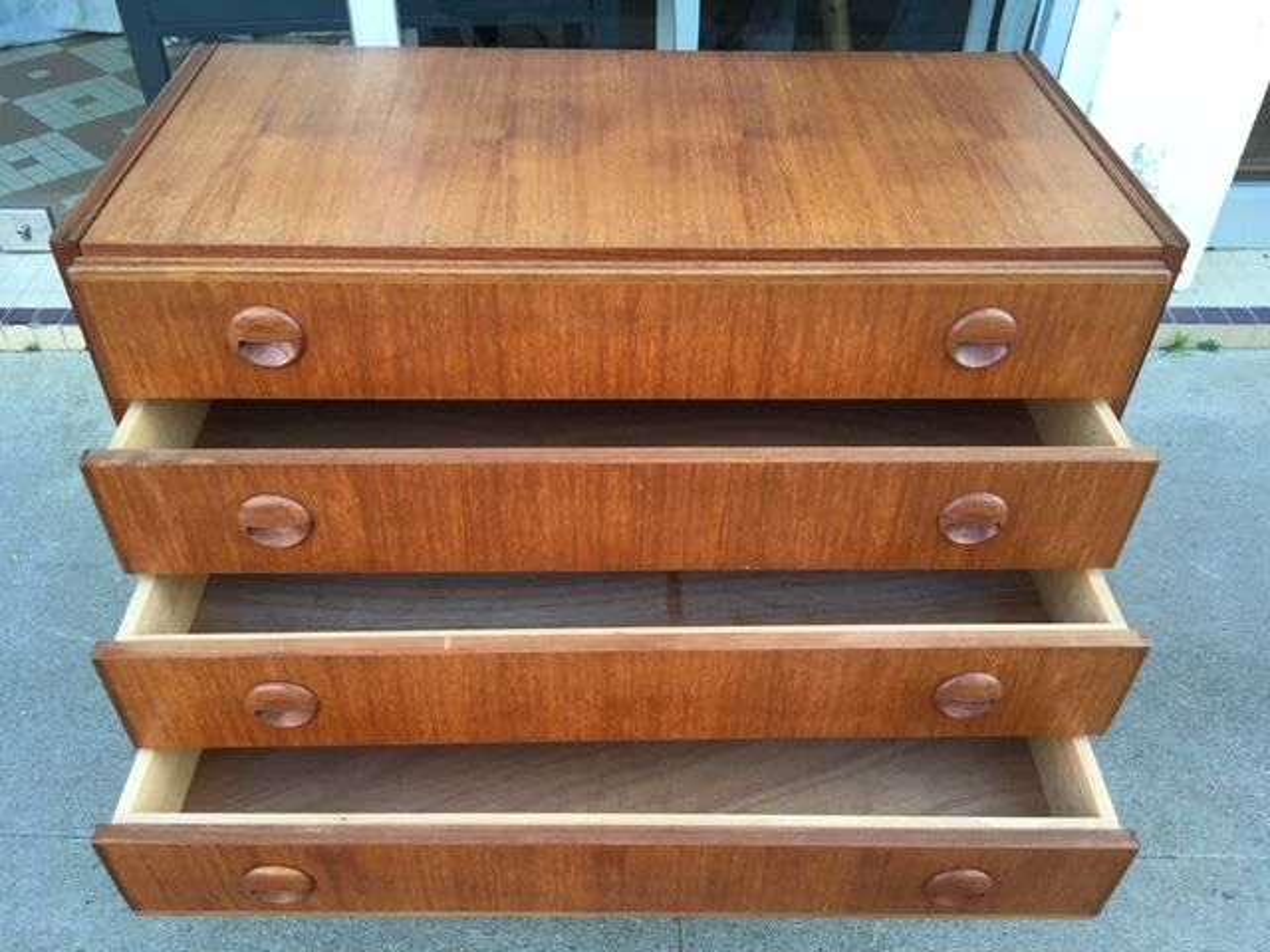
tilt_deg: -40.4
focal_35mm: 29
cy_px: 476
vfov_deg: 48.2
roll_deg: -2.5
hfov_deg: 61.7
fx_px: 1064
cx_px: 635
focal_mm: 4.15
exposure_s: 1/33
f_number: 2.2
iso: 25
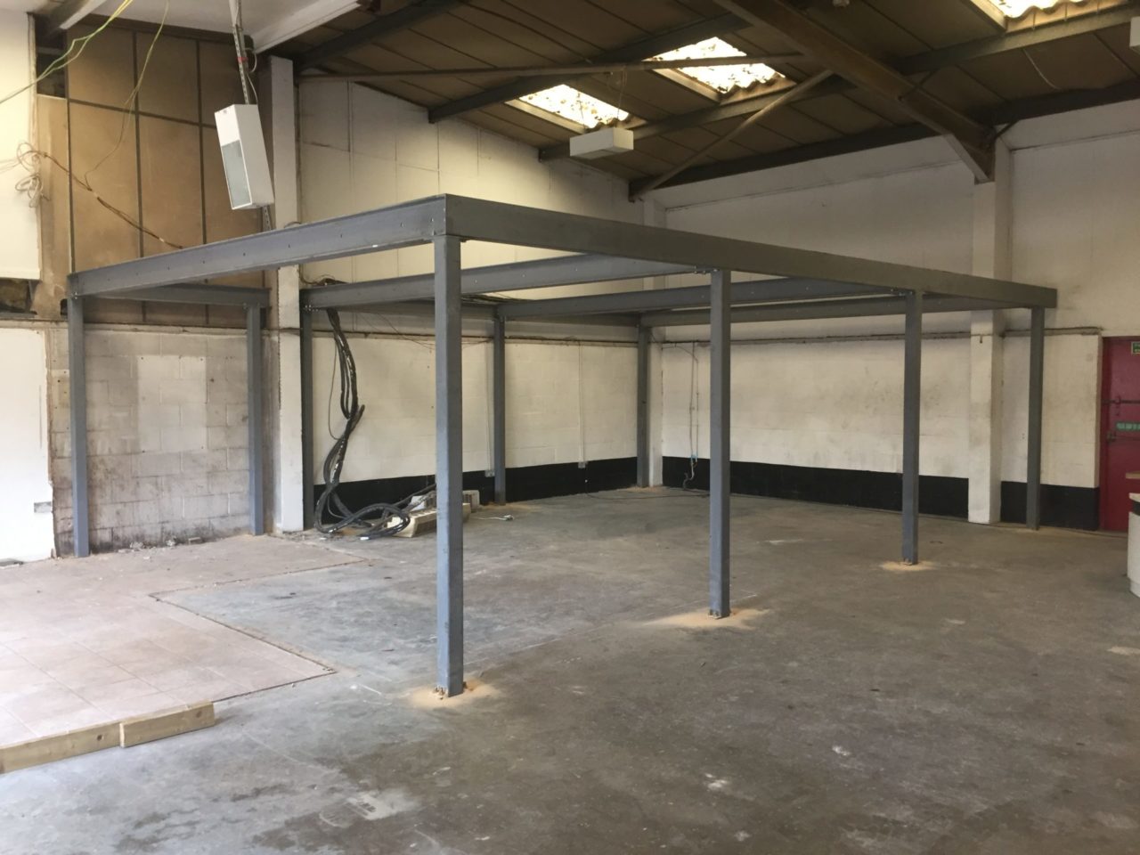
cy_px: 428
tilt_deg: -2.6
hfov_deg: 61.7
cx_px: 570
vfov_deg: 48.2
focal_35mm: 29
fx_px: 955
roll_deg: -0.3
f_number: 2.2
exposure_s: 1/33
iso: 125
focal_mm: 4.15
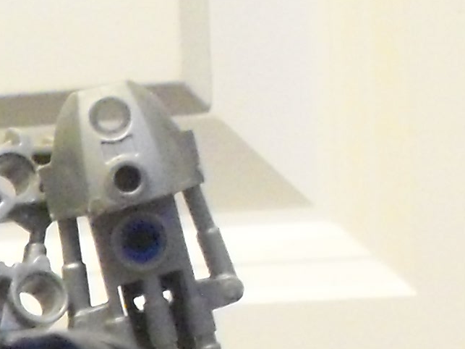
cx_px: -411
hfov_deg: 8.7
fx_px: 2901
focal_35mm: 216
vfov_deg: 6.5
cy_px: 900
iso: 400
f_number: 3
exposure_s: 1/2
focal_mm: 6.3
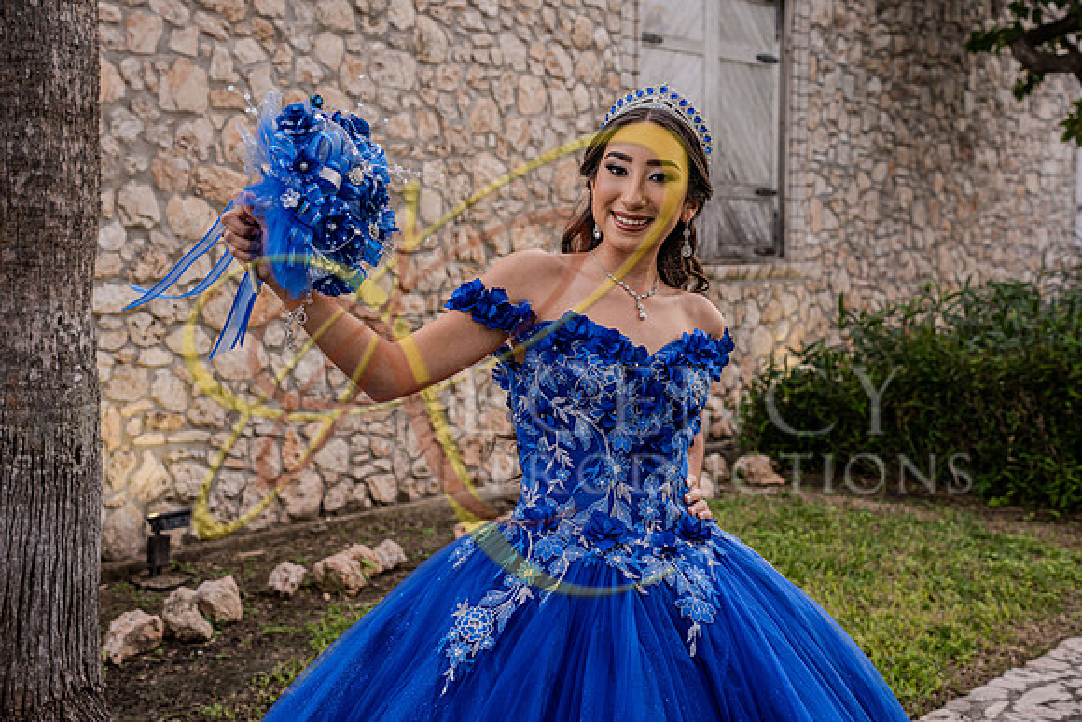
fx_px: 1473
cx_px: 541
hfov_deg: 40.3
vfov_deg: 27.5
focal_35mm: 49
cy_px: 361
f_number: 5.6
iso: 640
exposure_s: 1/200
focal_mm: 49
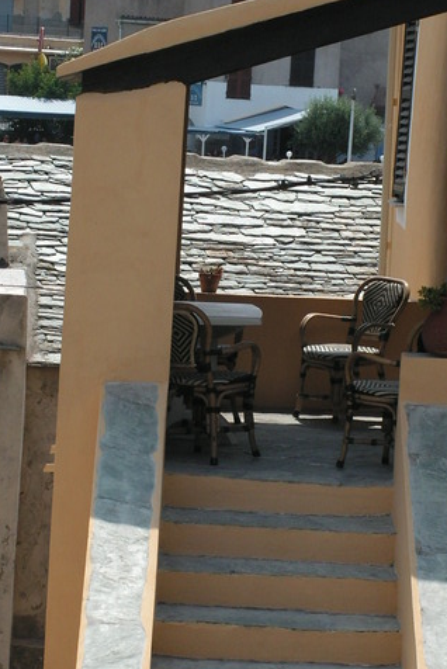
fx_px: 2696
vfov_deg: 14.1
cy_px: 322
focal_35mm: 145
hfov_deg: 9.5
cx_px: 260
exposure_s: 1/400
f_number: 4.8
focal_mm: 13.9
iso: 50
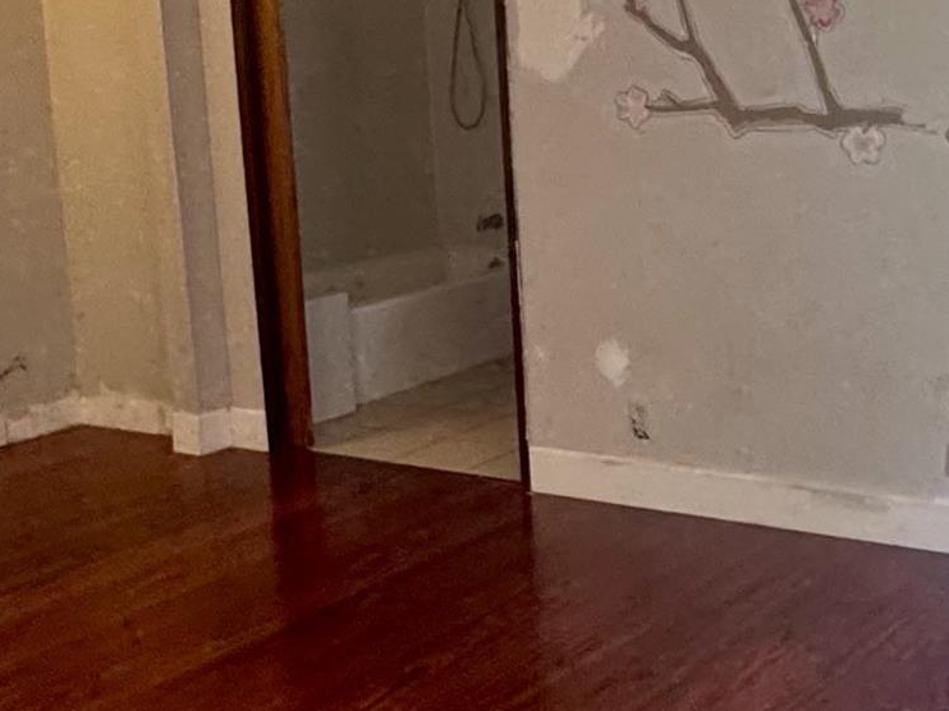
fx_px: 1590
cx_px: 632
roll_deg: +2.4
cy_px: 258
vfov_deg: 25.1
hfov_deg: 33.0
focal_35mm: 58
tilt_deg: -8.3
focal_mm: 2.22
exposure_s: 1/60
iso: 200
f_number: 2.2
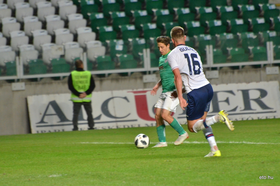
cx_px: 140
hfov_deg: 4.6
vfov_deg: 3.0
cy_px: 93
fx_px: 3493
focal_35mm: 450
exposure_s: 1/400
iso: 2500
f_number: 5.6
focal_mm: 300
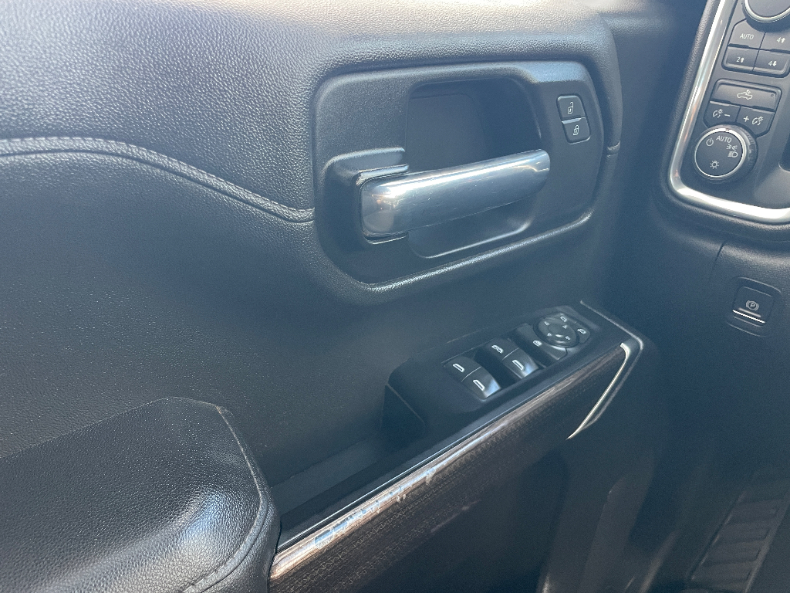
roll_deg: -0.9
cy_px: 296
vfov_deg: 53.1
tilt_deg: -27.5
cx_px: 395
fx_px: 593
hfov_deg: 67.3
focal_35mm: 26
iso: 250
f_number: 1.6
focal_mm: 4.2
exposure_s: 1/60
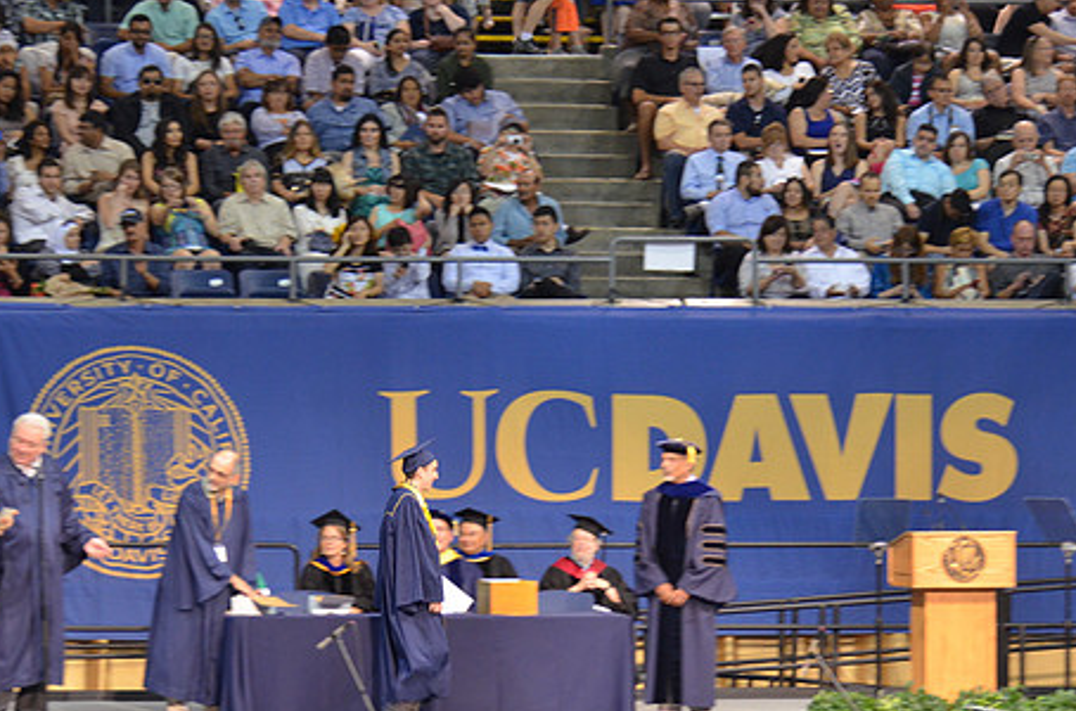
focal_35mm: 240
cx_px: 557
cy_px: 412
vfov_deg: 5.7
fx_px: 7143
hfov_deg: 8.6
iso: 1600
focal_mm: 125
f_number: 5.6
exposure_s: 1/25
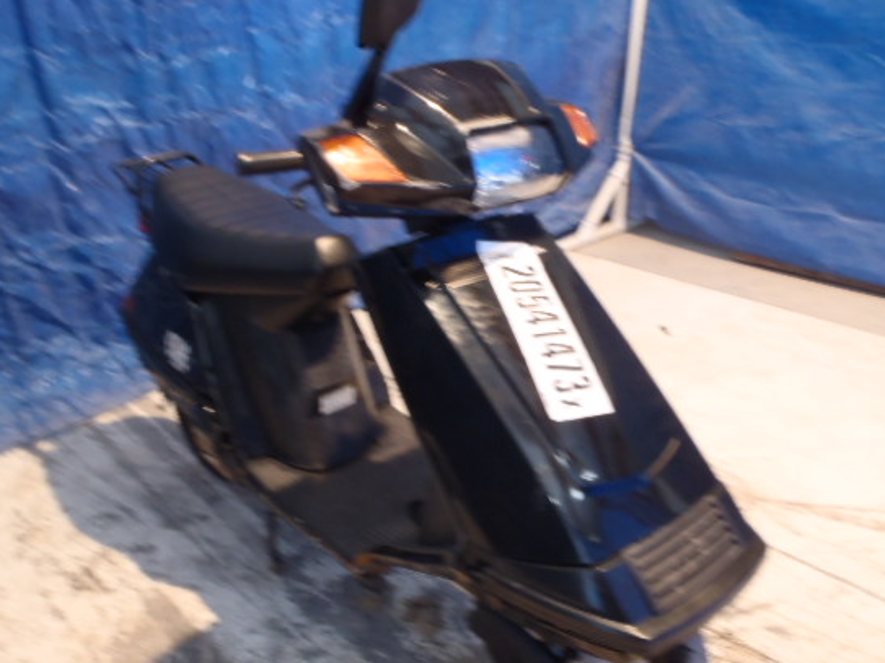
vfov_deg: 42.9
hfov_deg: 55.3
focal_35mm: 33
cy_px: 347
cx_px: 401
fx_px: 843
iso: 200
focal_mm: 5
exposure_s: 1/4
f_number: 3.5
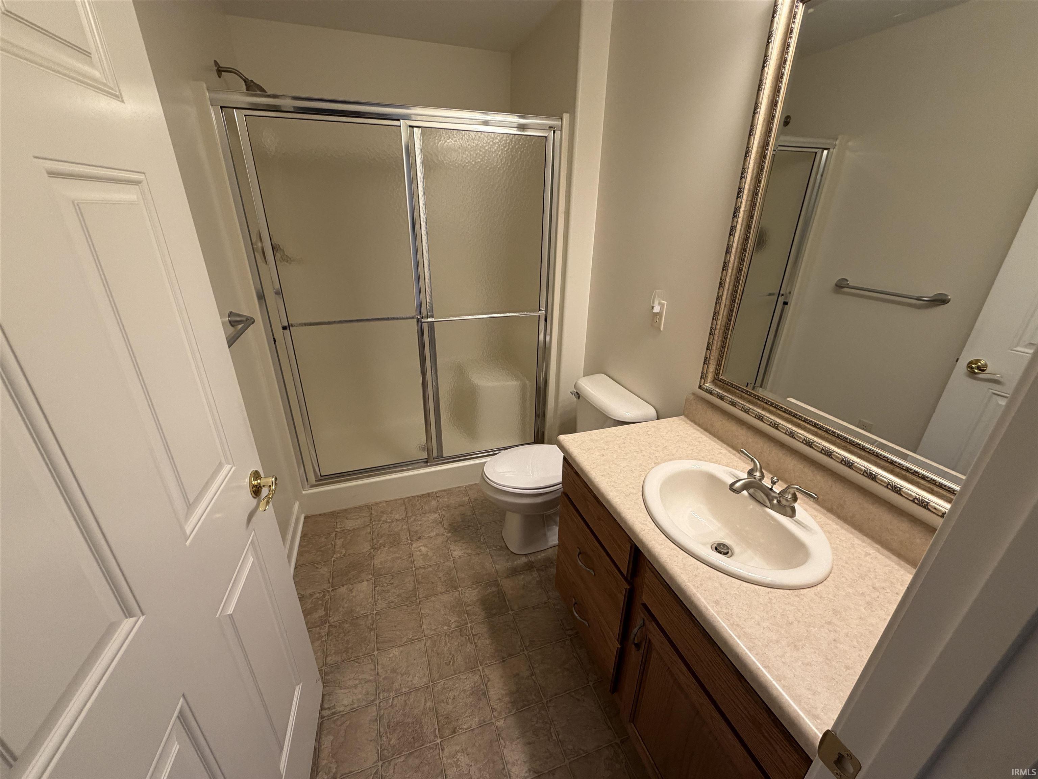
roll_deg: -0.8
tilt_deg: -24.4
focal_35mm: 14
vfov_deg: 85.7
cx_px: 519
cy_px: 390
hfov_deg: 102.1
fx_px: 420
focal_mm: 2.22
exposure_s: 1/120
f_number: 2.2
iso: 200
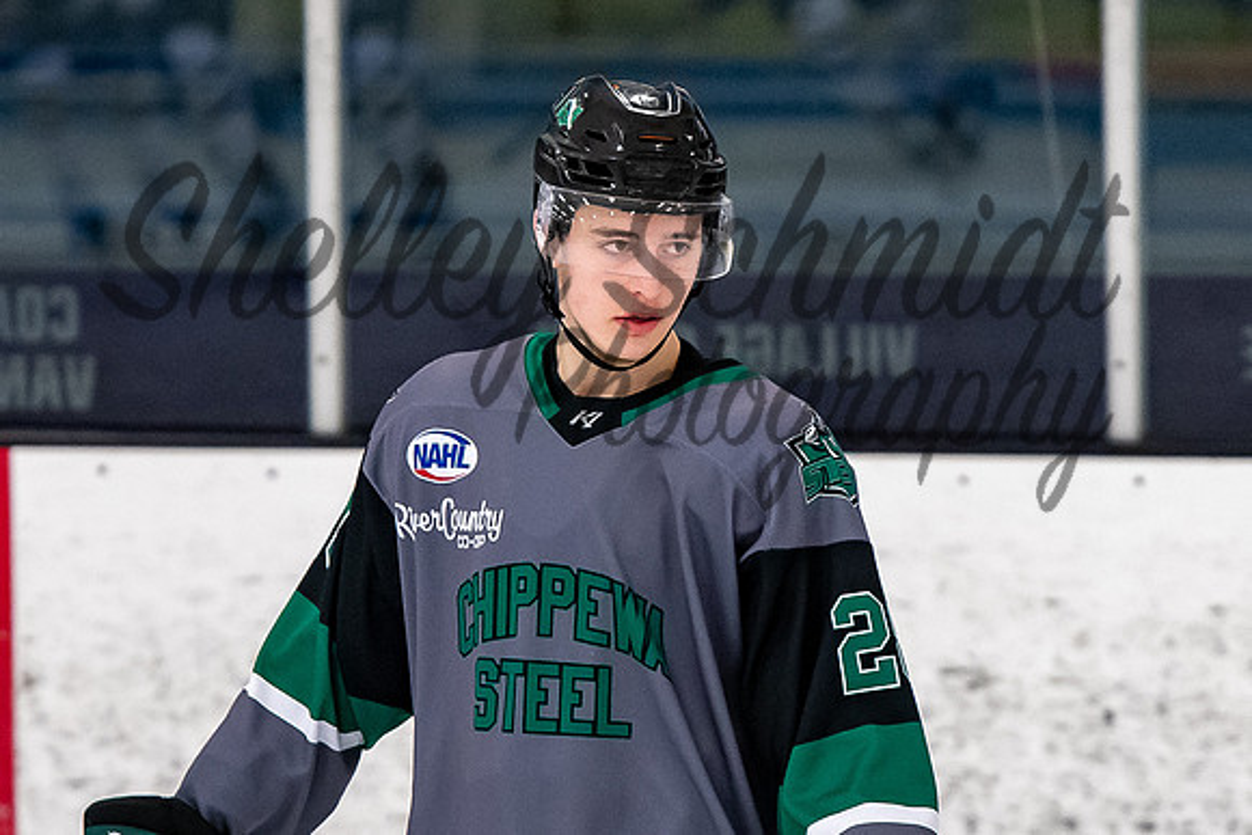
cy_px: 281
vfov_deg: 2.3
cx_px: 710
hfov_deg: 3.4
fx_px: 20866
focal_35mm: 600
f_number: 3.5
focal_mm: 200
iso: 2500
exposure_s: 1/800
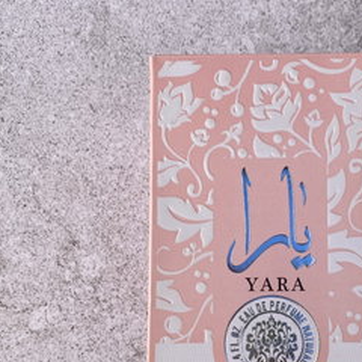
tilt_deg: -83.9
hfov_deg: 32.8
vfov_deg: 32.9
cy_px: 257
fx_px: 603
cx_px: 272
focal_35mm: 51
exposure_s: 1/1316
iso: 32
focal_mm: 4.25
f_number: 1.8
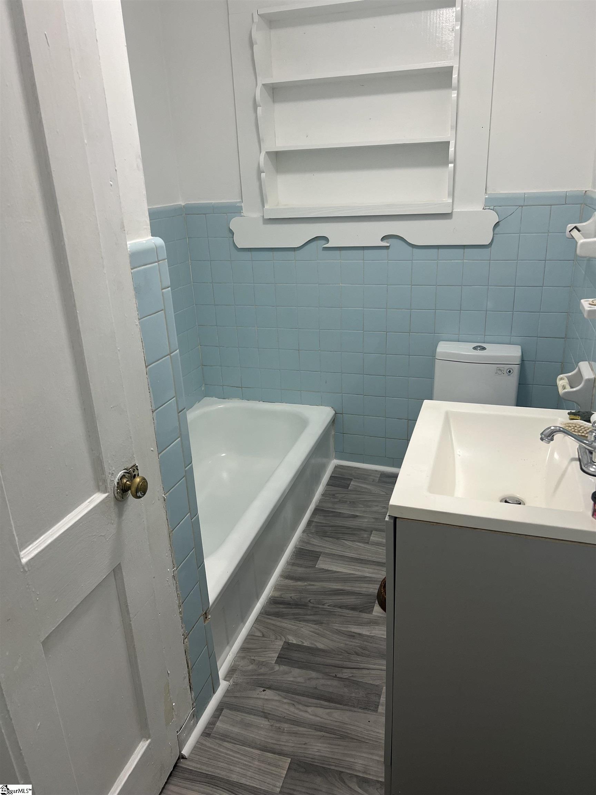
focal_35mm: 26
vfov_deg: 67.3
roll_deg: +3.2
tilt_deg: -19.9
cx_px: 298
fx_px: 597
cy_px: 398
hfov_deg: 53.1
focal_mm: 5.7
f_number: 1.5
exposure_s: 1/120
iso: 125
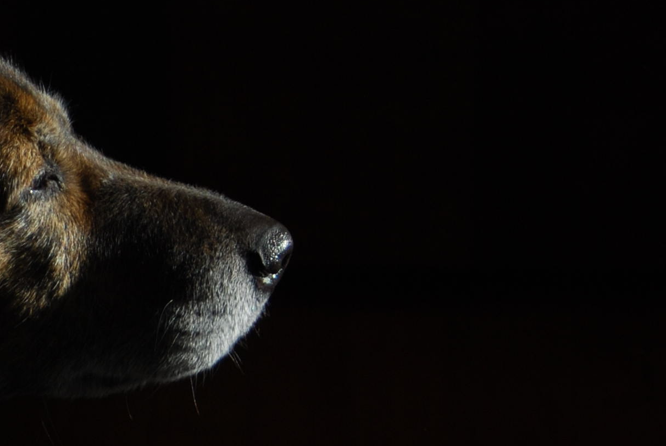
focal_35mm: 297
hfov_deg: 6.8
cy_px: 273
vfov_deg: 4.6
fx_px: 5502
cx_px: -308
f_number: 5.6
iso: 100
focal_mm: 62
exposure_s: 1/125
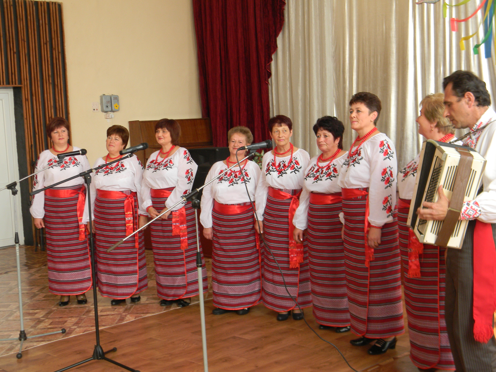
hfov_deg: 40.4
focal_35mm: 47
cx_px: 248
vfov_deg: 30.9
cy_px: 186
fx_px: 673
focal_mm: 8.6
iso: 102
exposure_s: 1/30
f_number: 3.9
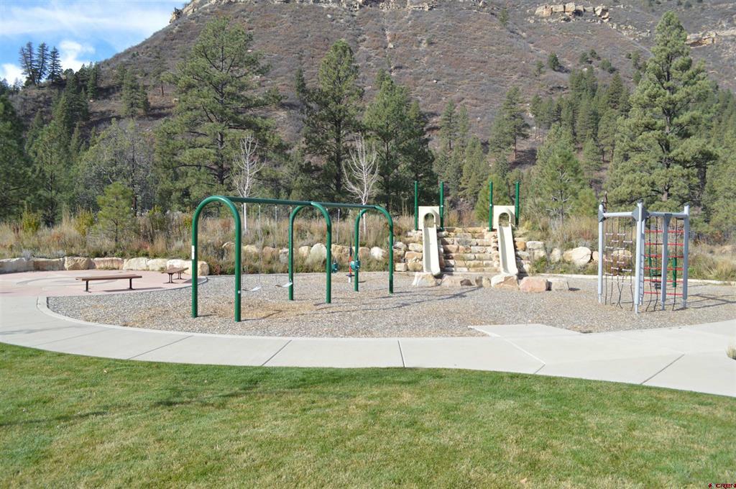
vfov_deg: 47.8
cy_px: 244
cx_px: 368
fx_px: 551
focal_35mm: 27
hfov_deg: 67.4
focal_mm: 18
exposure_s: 1/200
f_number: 7.1
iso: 100
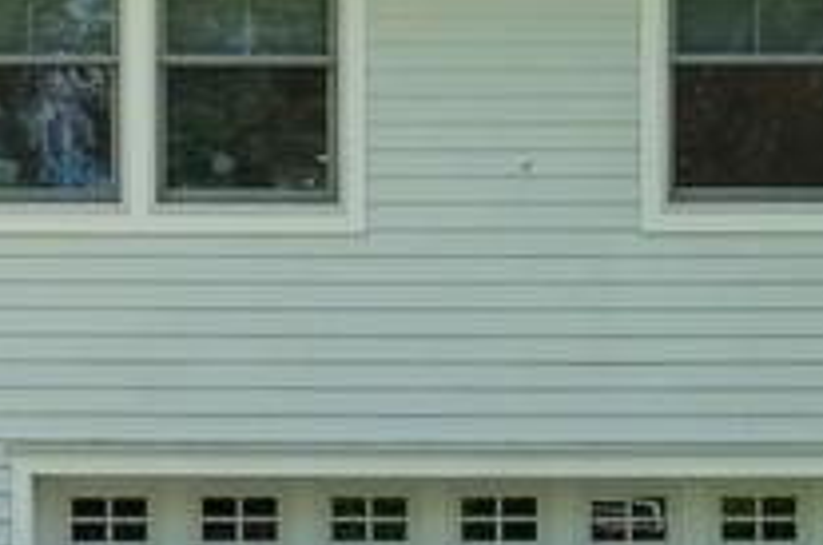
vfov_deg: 11.3
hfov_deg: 16.1
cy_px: 646
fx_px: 2714
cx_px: -322
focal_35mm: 119
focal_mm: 24
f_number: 11
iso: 200
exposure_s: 1/60
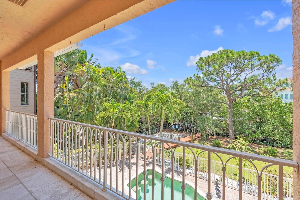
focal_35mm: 16
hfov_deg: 96.7
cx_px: 150
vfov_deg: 73.7
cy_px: 100
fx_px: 133
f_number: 8
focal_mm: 16
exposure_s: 1/250
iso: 200
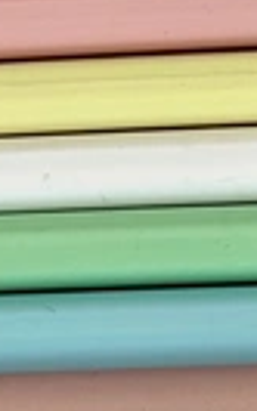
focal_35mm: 182
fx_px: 2042
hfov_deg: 7.2
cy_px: -392
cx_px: 183
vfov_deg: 10.6
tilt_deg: -65.0
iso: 32
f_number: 1.6
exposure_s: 1/130
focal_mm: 5.96
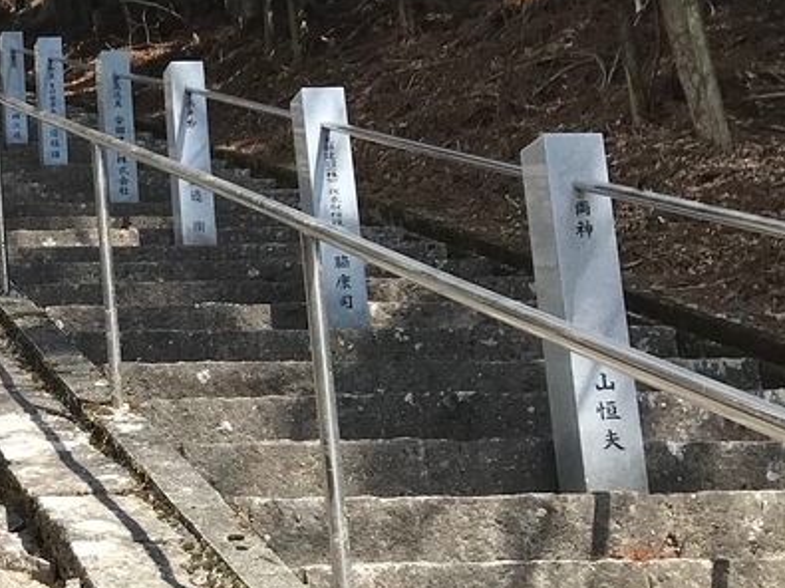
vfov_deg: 17.3
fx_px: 1927
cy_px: 236
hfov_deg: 20.5
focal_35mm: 85
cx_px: -310
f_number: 1.8
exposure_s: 1/1076
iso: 20
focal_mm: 3.99
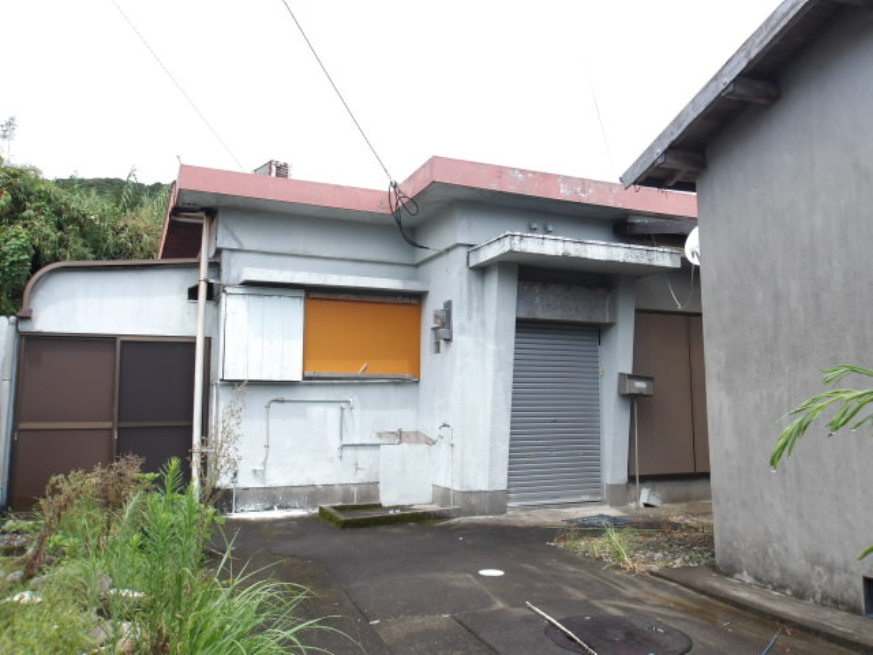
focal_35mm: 27
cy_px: 328
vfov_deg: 51.4
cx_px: 436
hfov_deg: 65.3
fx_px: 681
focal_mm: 4.9
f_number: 10.4
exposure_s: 1/60
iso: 100
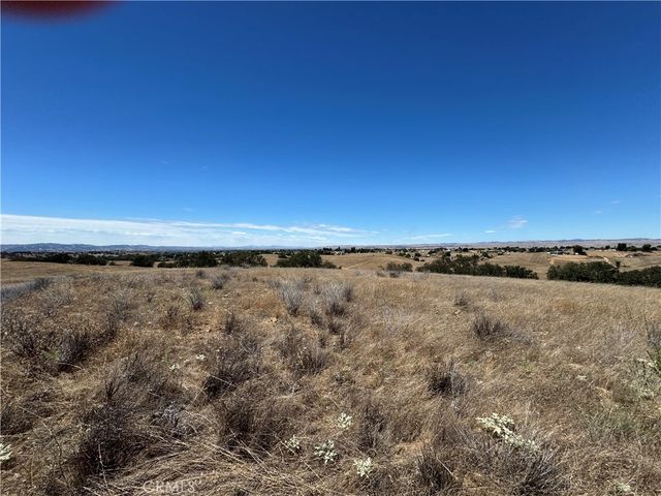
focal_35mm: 14
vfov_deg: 85.7
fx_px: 267
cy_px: 248
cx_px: 330
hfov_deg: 102.1
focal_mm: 2.22
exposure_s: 1/2874
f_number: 2.2
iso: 50
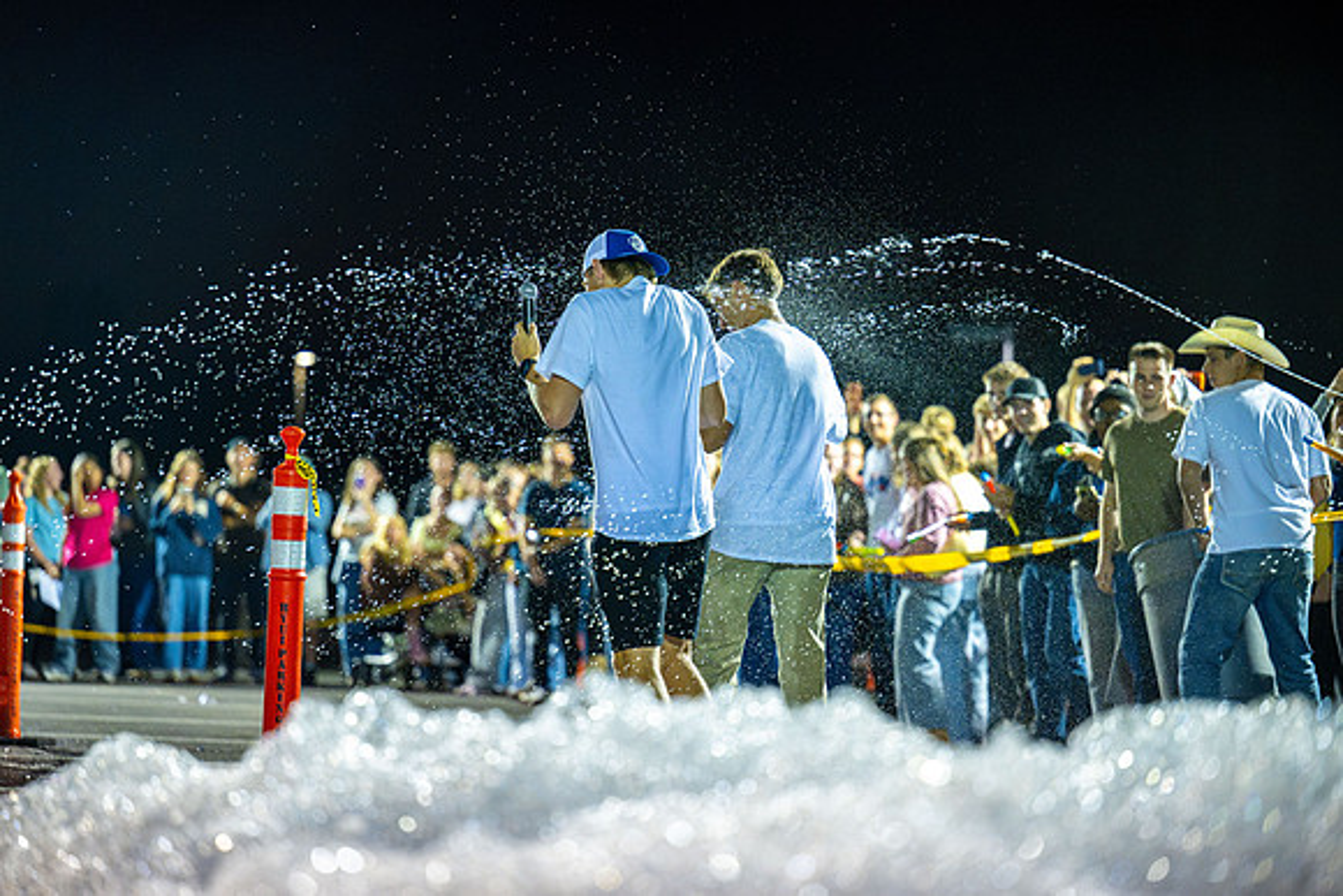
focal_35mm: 125
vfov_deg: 11.0
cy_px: 448
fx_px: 4664
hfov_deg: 16.4
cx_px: 672
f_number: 2.8
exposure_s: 1/800
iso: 6400
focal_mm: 125
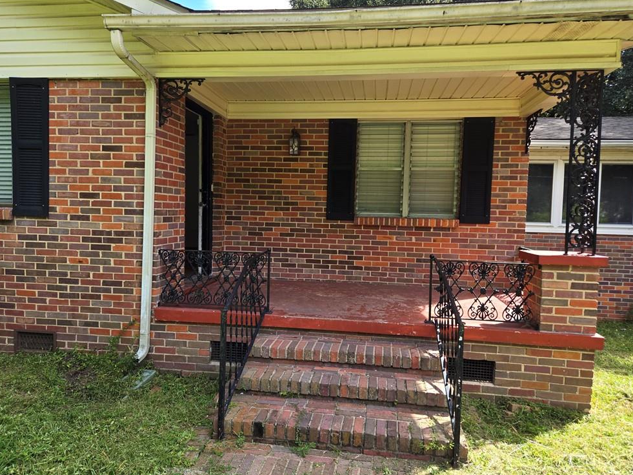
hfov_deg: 71.6
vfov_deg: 56.8
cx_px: 316
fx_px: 439
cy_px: 233
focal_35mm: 24
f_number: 1.8
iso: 25
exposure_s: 1/407
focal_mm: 5.4
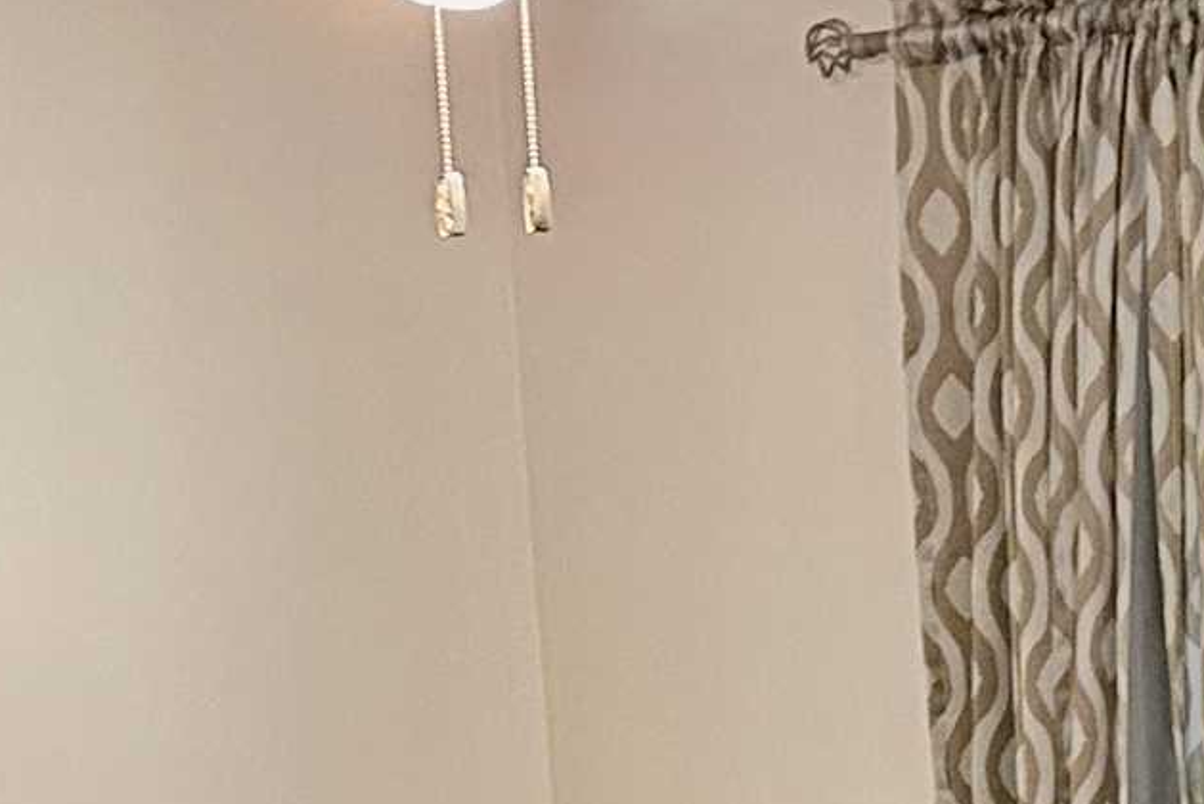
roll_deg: +2.7
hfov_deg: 15.4
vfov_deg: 9.7
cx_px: 1016
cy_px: 1583
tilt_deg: -13.6
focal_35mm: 132
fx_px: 4416
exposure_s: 1/60
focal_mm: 5.7
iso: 200
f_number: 1.5
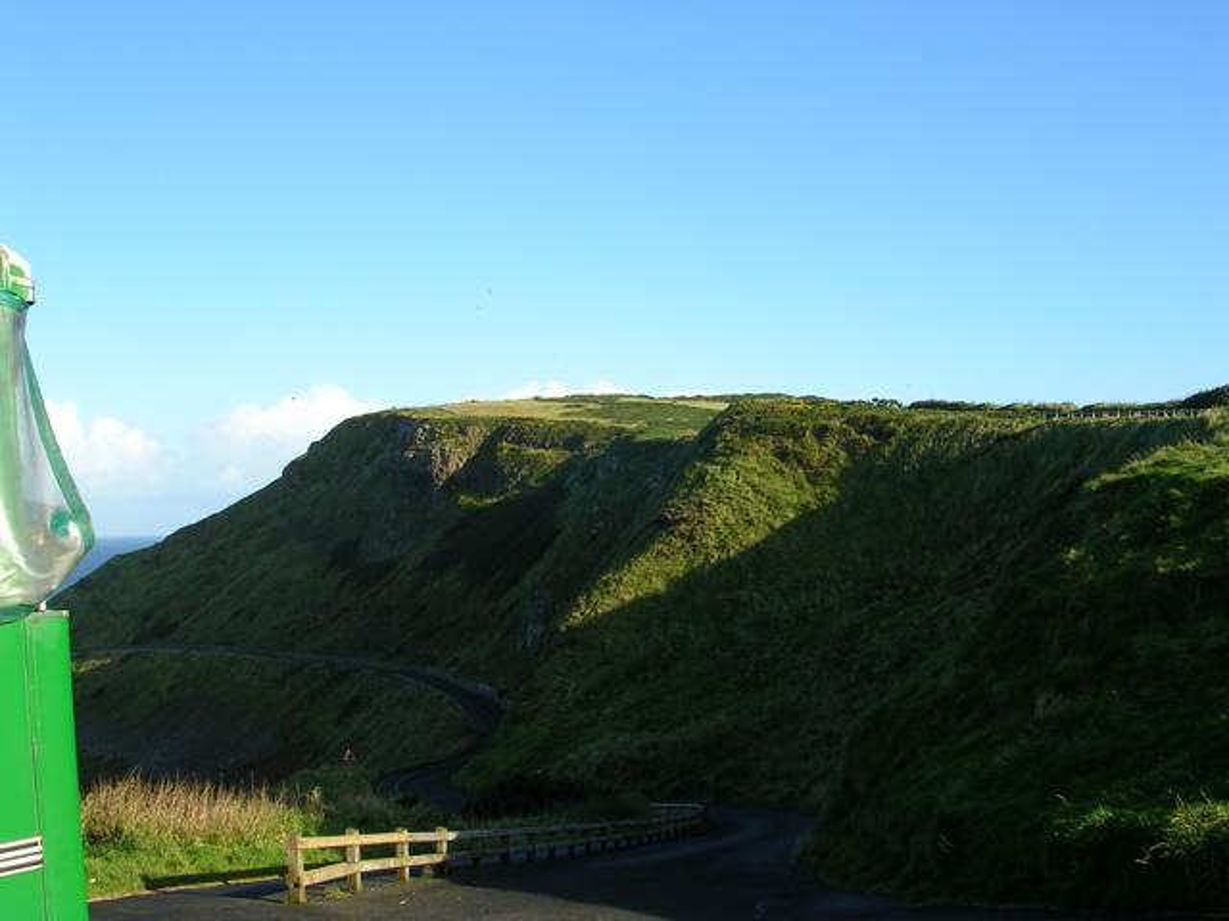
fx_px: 1349
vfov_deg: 37.7
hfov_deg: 49.0
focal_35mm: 38
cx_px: 614
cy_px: 460
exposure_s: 1/168
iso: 50
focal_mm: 5.8
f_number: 5.6
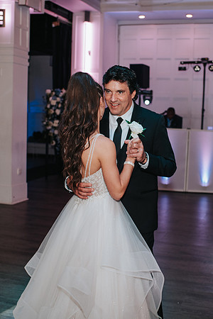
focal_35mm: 52
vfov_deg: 37.9
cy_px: 160
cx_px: 141
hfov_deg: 25.6
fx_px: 466
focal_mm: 35
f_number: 2.8
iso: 1000
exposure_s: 1/200
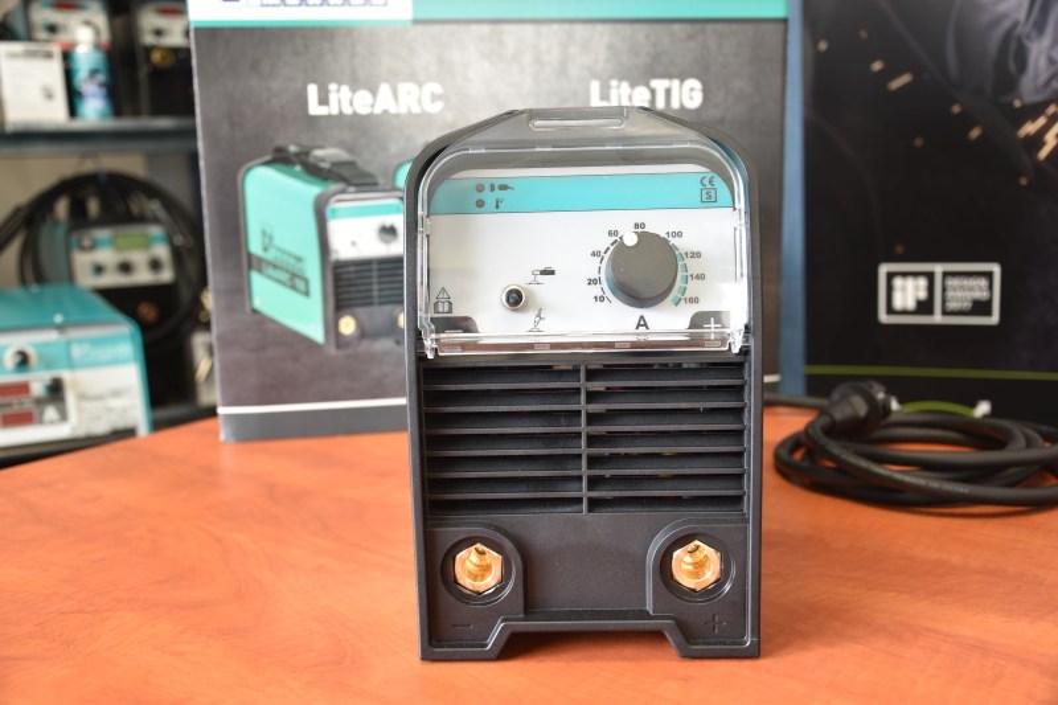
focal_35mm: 39
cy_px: 352
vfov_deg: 34.2
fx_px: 1146
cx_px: 529
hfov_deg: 49.6
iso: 100
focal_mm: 26
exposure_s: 1/3
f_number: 4
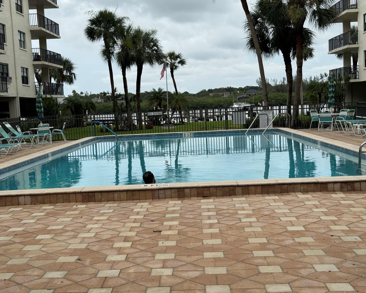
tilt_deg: -5.4
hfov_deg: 36.7
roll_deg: +2.0
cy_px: 148
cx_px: 177
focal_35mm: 51
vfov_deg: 29.7
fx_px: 552
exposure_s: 1/2415
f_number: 1.78
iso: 64
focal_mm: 6.76
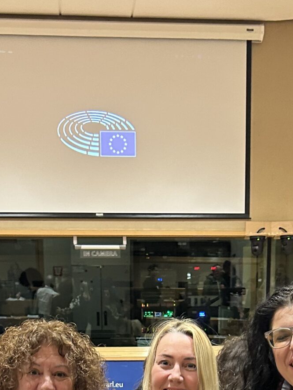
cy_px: 519
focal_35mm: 75
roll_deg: -2.4
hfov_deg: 19.7
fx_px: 846
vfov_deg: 22.9
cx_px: 148
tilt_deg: -10.4
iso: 200
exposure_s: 1/50
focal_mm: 5.7
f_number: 1.5
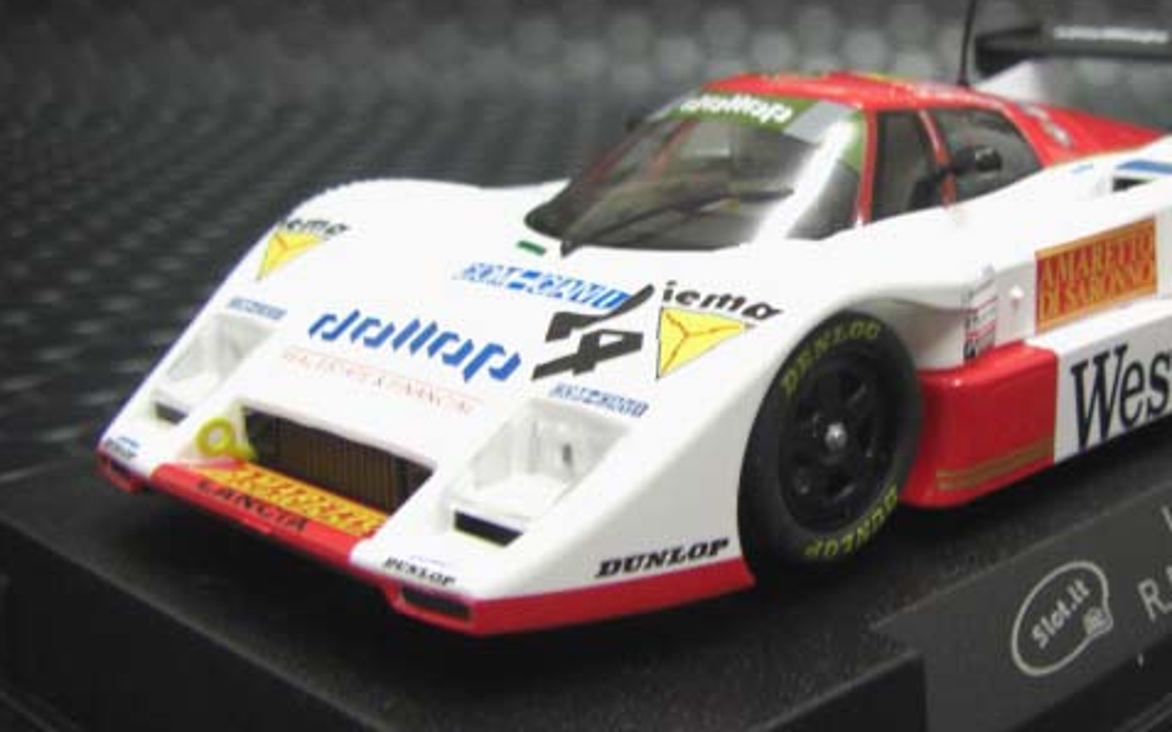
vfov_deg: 24.0
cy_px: 339
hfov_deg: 37.1
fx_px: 1725
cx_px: 779
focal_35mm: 54
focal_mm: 6.3
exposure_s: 1/20
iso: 200
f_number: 3.4
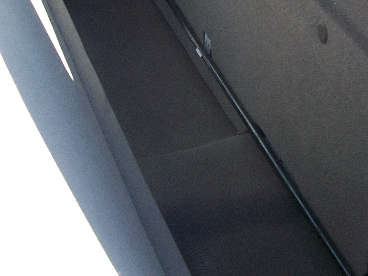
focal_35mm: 79
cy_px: 22
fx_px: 840
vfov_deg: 18.3
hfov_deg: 24.6
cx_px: 243
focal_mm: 5.7
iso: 80
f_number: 2.9
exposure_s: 1/125
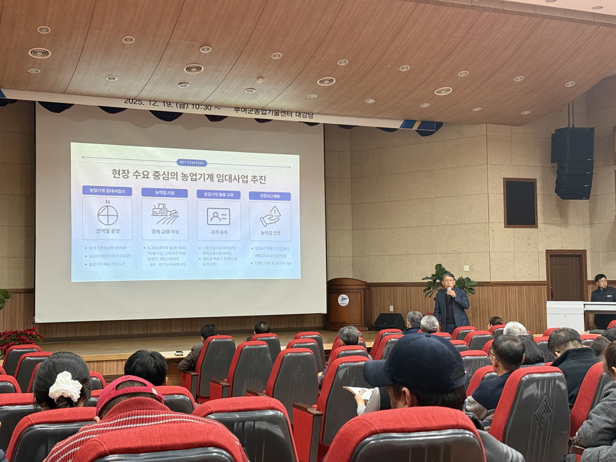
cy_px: 231
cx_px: 308
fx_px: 854
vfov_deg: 30.3
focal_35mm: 48
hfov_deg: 39.7
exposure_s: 1/40
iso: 500
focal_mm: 6.76
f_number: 1.78
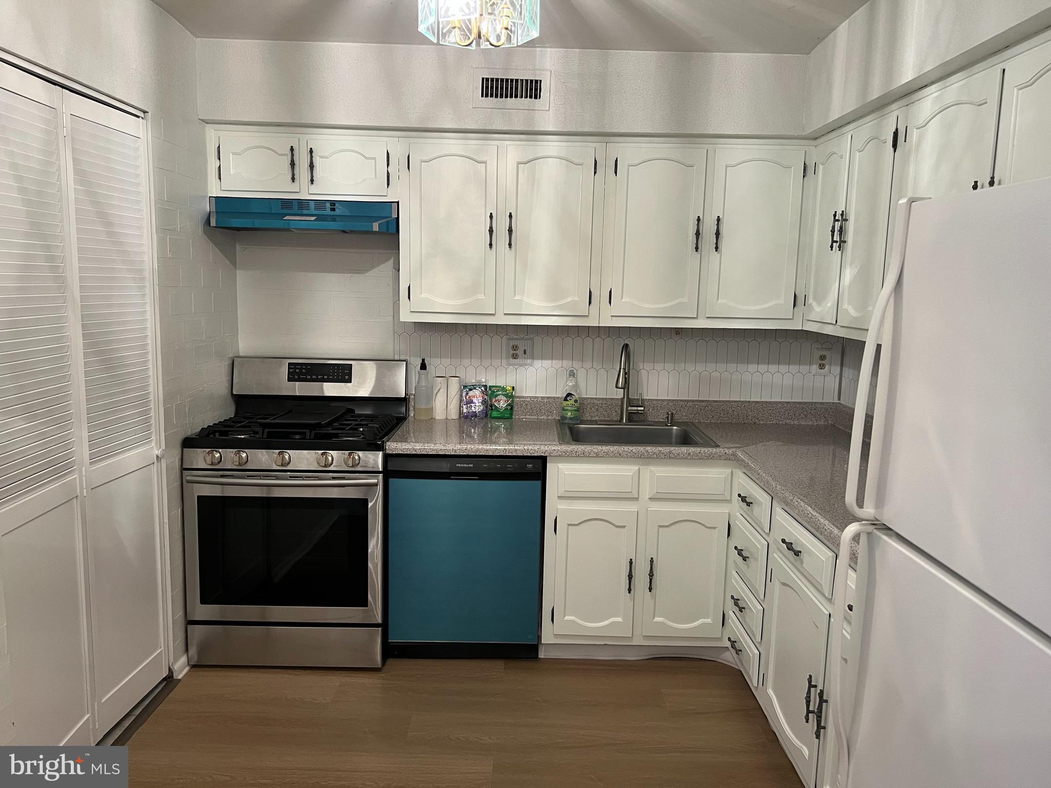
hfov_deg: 67.3
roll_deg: -1.3
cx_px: 526
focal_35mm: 26
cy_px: 394
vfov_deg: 53.1
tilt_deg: -9.4
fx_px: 789
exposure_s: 1/60
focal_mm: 5.7
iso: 200
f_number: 1.5
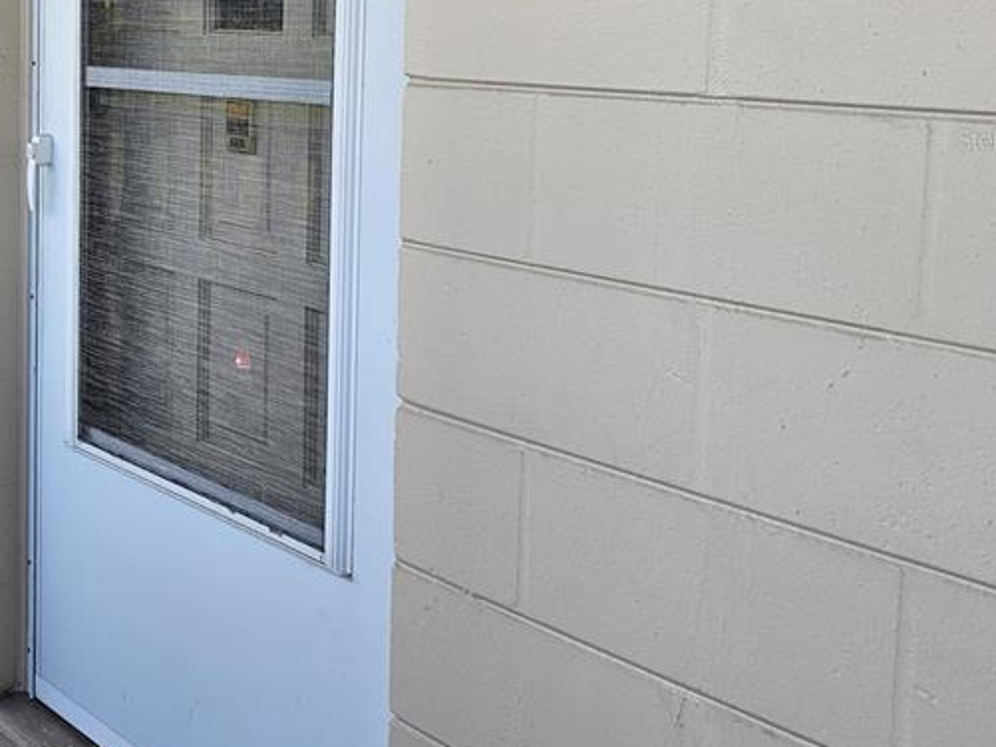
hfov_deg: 37.2
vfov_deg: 30.1
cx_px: 60
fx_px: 1353
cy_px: 139
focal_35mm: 47
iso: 10
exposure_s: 1/227
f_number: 1.7
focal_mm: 6.3
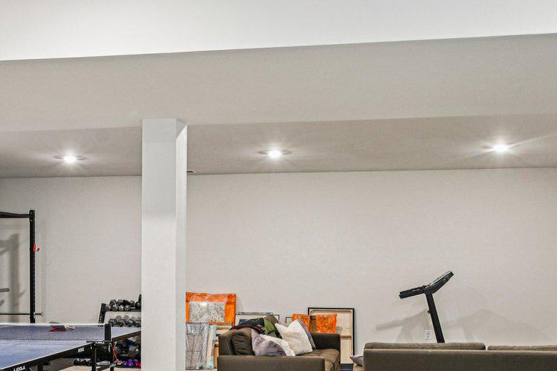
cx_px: 273
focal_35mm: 44
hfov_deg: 44.5
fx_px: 680
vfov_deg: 30.0
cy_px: 282
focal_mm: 16
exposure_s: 1/4
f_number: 8
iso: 400
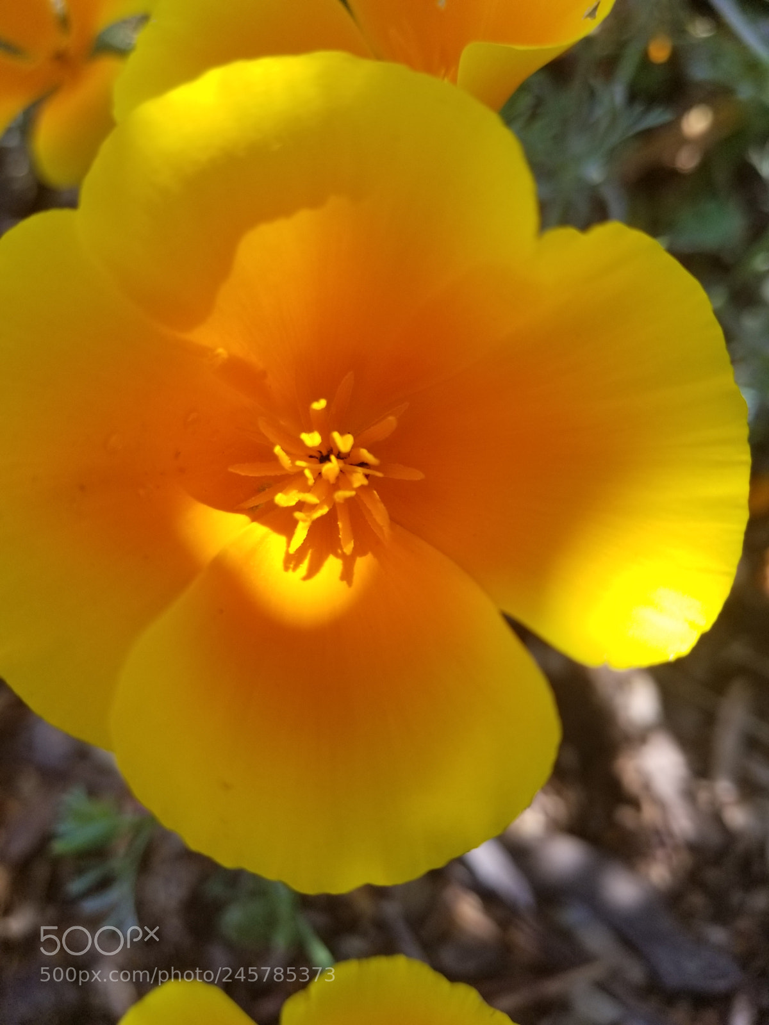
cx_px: 384
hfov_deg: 53.1
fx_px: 770
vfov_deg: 67.3
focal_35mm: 26
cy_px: 512
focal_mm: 4.25
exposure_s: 1/410
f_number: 1.7
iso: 50
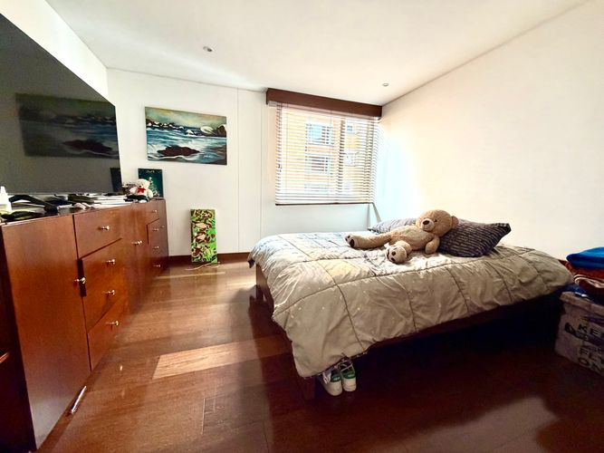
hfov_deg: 102.1
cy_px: 226
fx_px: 244
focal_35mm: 14
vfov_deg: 85.7
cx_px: 302
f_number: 2.2
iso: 400
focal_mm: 2.22
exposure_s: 1/60
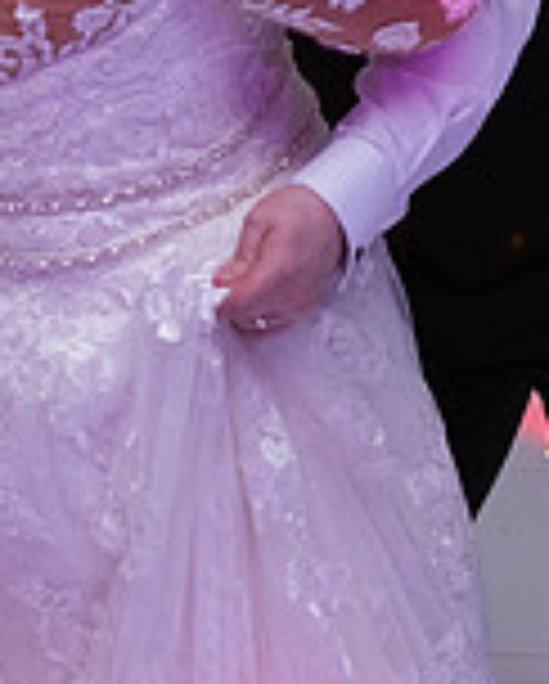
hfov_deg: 12.4
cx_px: 216
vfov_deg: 15.0
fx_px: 2534
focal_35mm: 125
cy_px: -61
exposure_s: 1/160
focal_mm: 35
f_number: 3.5
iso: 1250
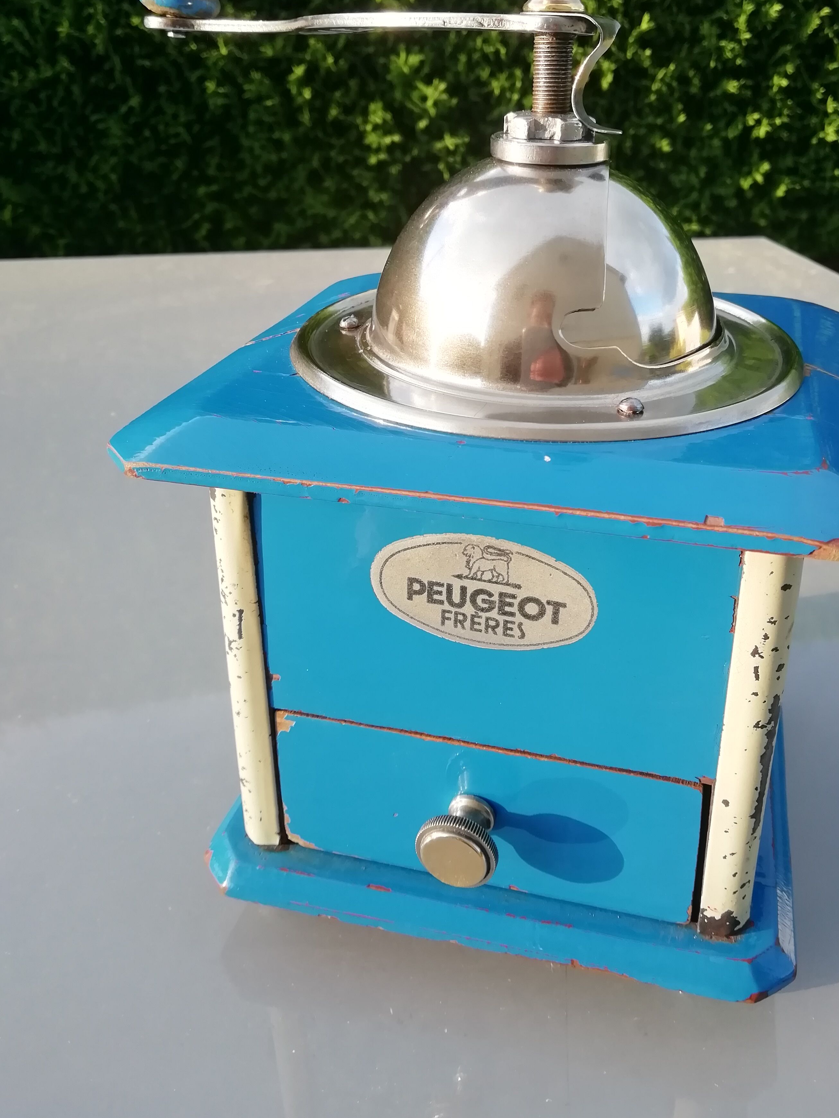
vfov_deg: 58.1
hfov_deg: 45.3
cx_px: 475
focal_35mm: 31
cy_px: 470
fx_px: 1002
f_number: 2.2
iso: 50
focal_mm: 3.21
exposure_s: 1/243
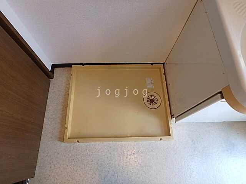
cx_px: 123
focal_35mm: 21
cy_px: 92
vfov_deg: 63.4
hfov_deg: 79.0
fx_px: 149
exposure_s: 1/30
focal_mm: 3.7
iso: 250
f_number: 3.5
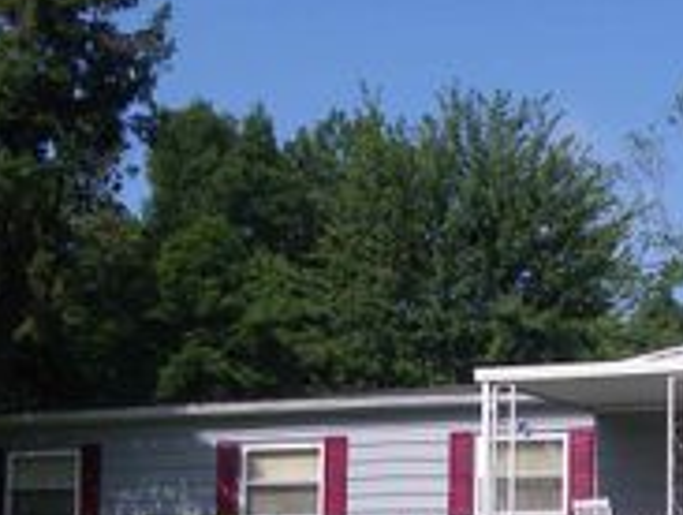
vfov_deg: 16.0
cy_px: 580
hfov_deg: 21.0
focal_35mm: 90
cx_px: 672
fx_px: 1779
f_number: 7.4
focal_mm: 5.8
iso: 64
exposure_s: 1/125
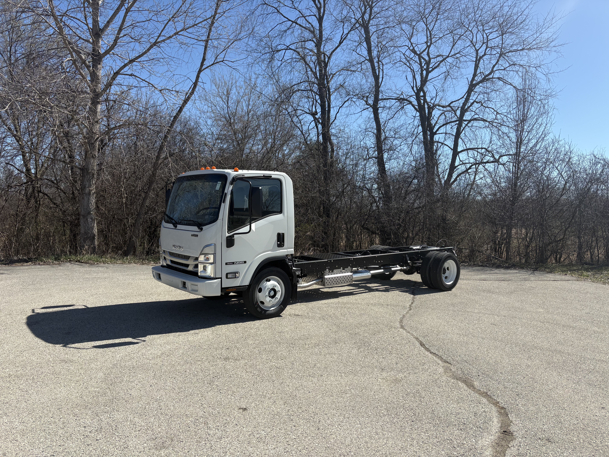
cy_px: 228
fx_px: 457
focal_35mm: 26
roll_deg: -2.1
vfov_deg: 53.1
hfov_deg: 67.3
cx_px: 304
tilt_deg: +0.1
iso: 50
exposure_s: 1/3831
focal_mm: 5.96
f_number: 1.6
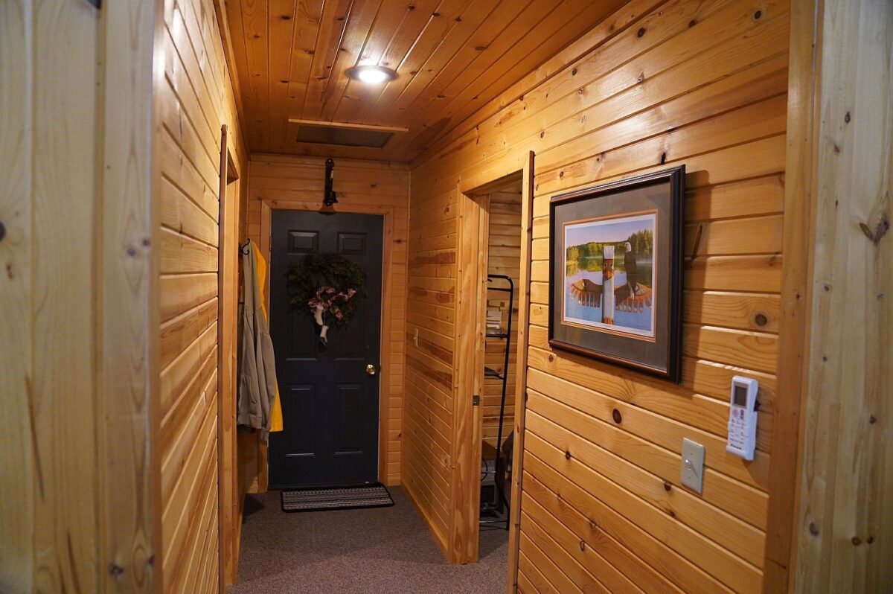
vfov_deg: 53.1
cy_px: 297
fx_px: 595
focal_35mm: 24
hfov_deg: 73.8
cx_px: 446
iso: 5000
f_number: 2.8
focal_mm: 24
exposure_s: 1/160
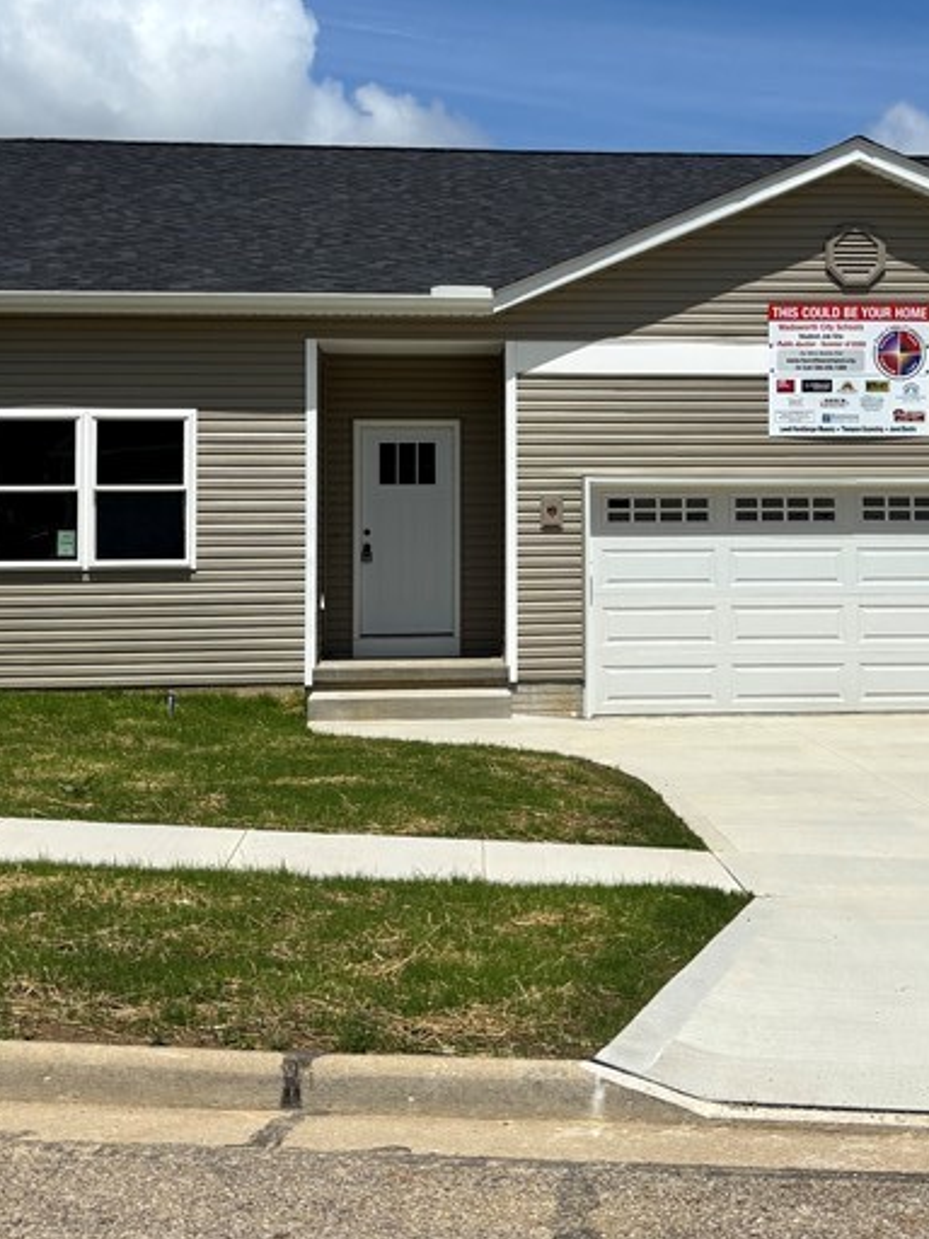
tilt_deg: +4.6
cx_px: 644
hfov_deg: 27.8
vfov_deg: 36.6
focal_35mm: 52
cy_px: 445
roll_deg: -0.2
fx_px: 1861
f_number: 1.6
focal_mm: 5.96
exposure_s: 1/7194
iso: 50
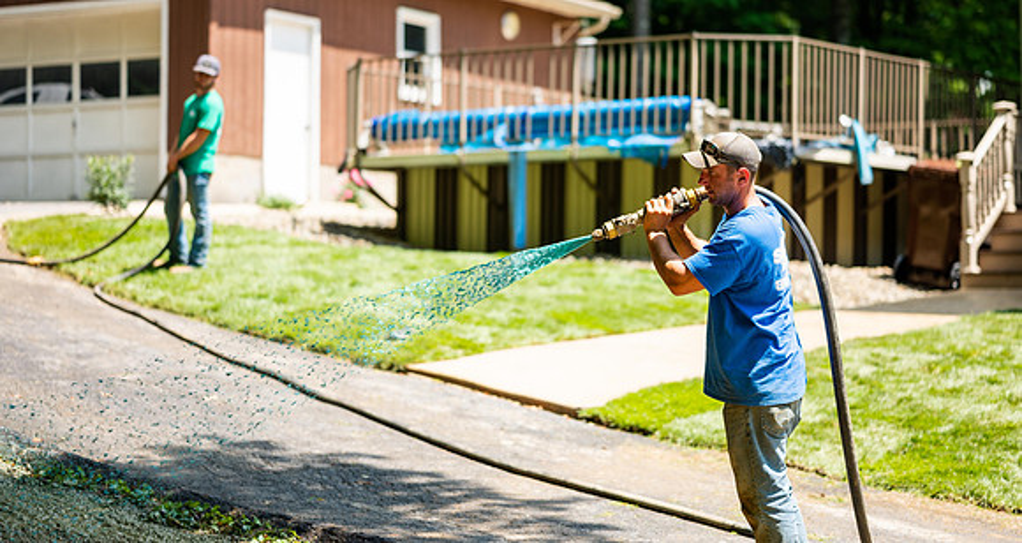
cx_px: 526
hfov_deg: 23.3
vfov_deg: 12.5
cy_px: 193
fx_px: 2481
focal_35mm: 93
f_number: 1.8
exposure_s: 1/3200
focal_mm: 85
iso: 100
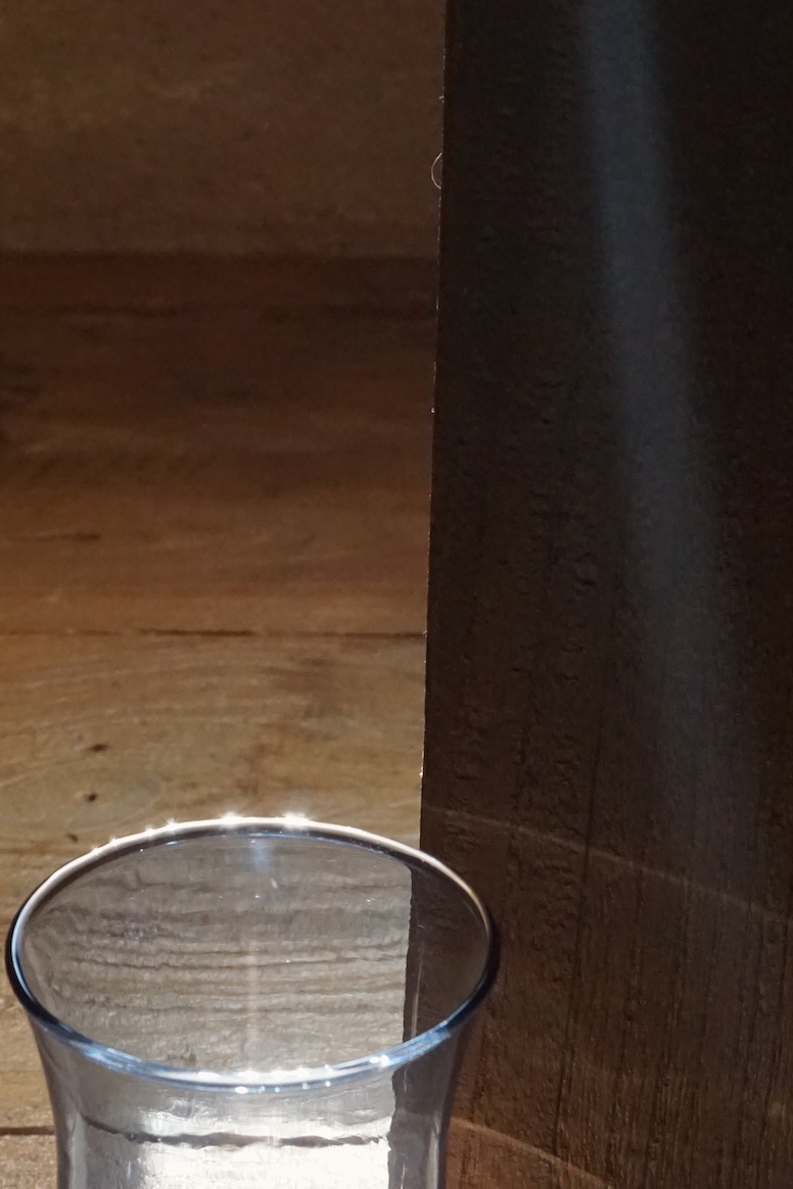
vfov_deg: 19.6
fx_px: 3371
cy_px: 1076
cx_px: 263
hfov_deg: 13.4
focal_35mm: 102
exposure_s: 1/500
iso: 2500
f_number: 11
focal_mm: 33
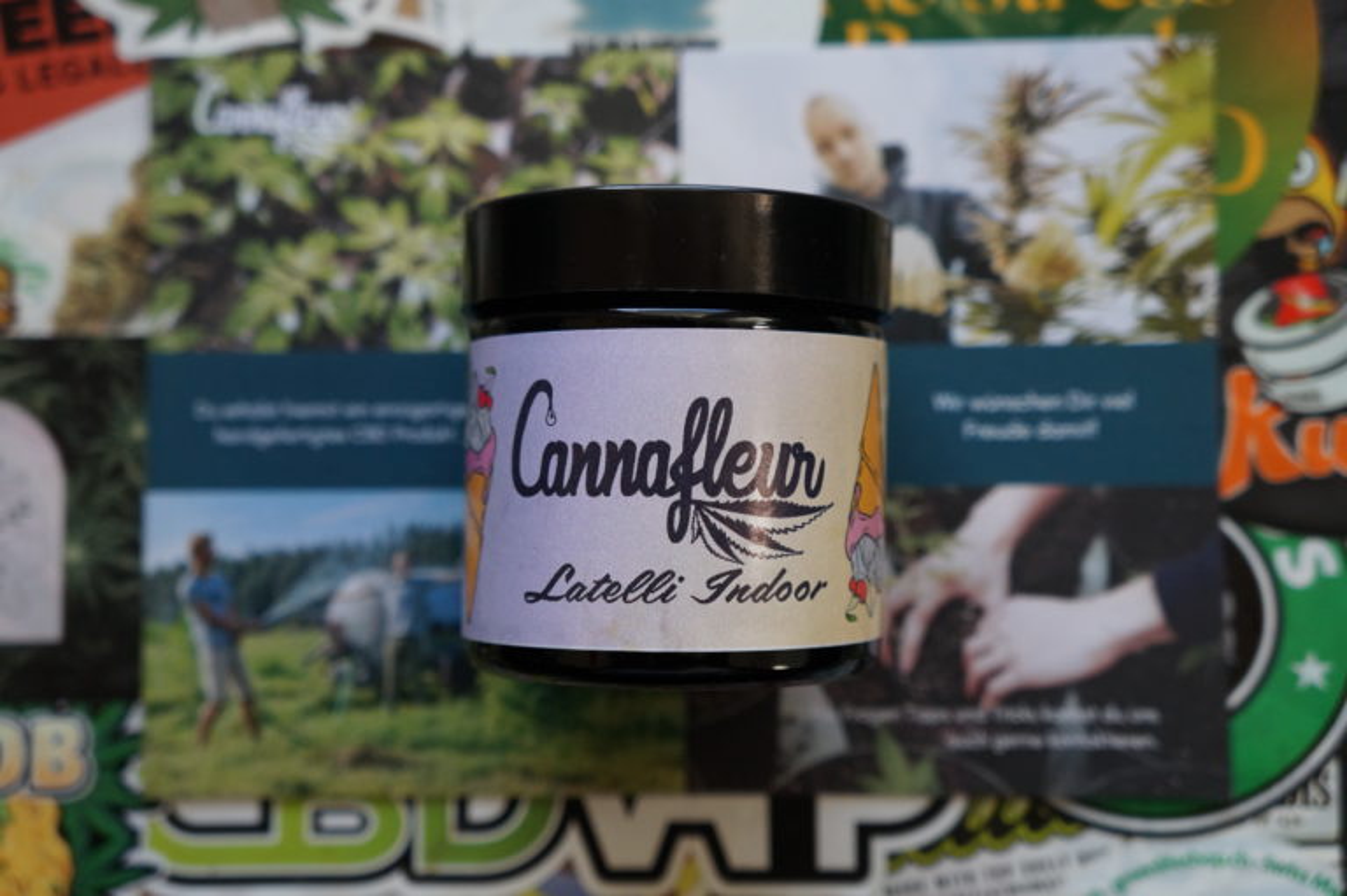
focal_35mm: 44
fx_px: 1627
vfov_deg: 30.8
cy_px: 448
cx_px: 674
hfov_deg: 45.0
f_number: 4
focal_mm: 29
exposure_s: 1/400
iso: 800
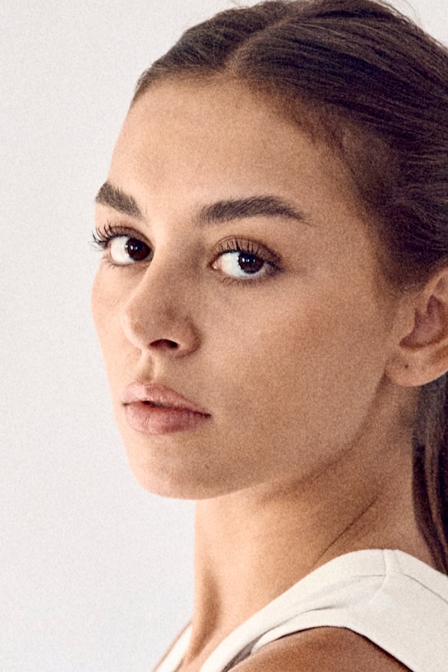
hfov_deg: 18.2
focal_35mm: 75
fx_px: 1399
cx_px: 232
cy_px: 430
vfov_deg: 26.9
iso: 2000
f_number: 2.8
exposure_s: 1/200
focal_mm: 50
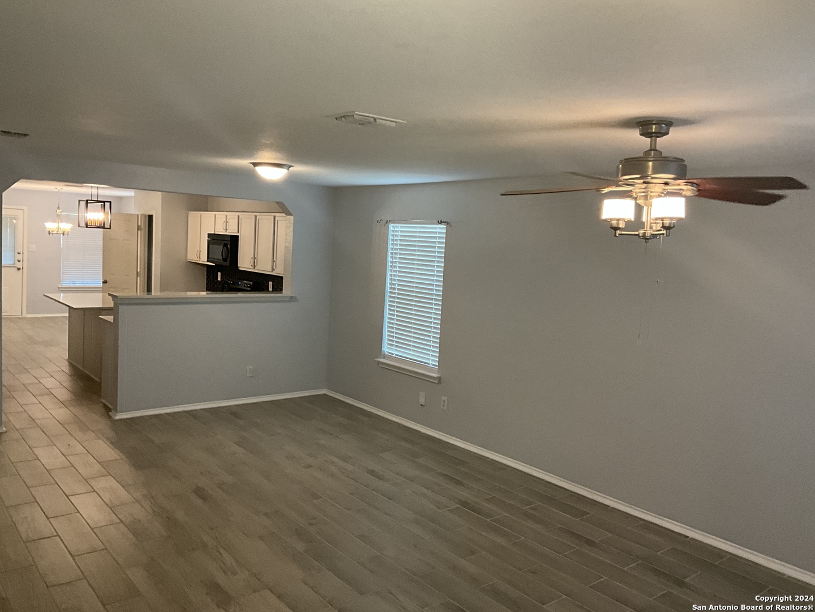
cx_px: 408
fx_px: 683
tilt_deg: -4.6
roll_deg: -3.1
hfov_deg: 61.7
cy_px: 306
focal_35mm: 29
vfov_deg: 48.2
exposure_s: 1/60
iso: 100
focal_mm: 3
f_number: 1.8
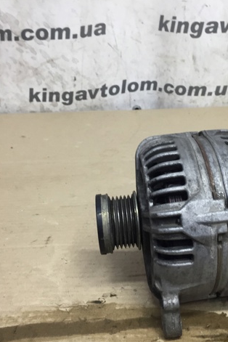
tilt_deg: -22.5
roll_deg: +1.2
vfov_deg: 47.4
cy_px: 171
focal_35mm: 41
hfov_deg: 32.3
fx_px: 389
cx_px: 159
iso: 50
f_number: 2.2
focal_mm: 4.15
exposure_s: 1/33
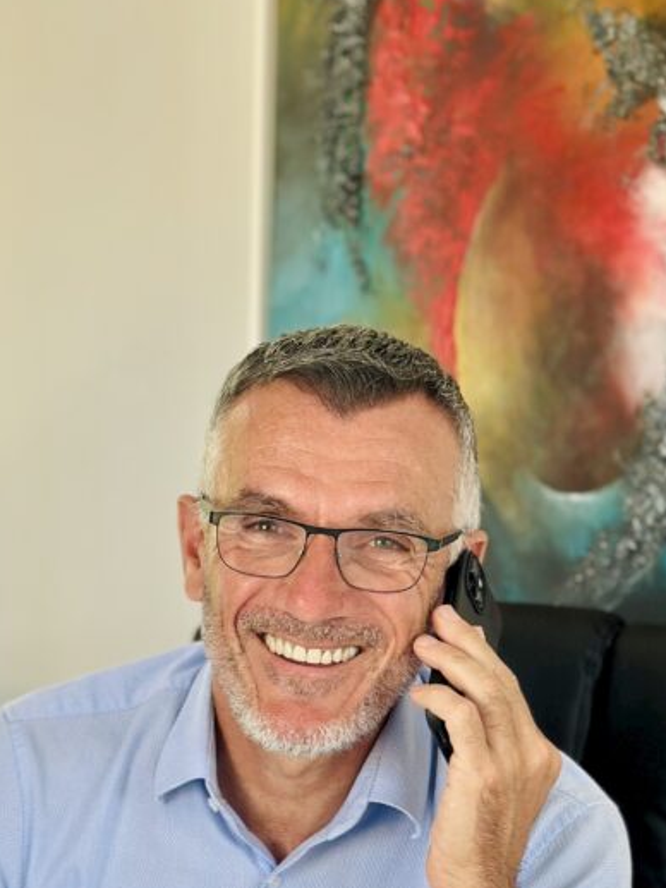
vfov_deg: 20.3
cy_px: 776
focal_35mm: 95
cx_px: 149
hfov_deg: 15.5
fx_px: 2436
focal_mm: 6.86
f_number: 1.78
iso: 80
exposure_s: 1/190
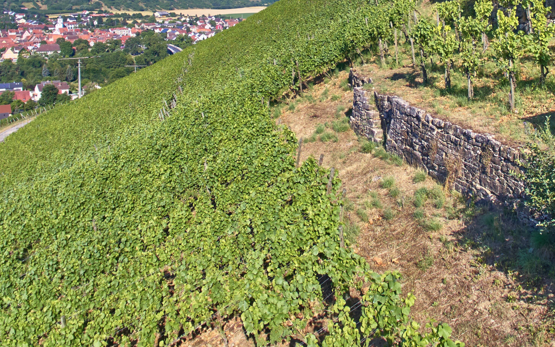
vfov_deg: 32.1
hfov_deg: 52.1
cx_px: 353
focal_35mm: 37
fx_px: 560
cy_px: 11
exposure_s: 1/909
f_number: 2.8
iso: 100
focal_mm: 3.61
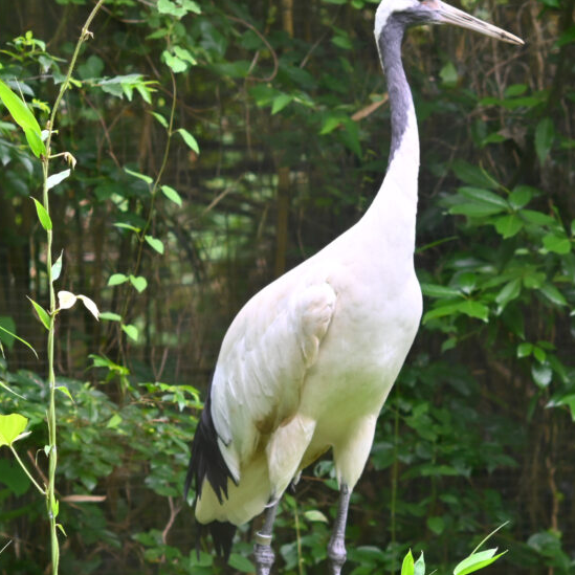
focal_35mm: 249
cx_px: 396
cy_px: 298
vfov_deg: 7.0
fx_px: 4679
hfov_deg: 7.0
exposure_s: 1/160
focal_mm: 105
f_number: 2.5
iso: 125
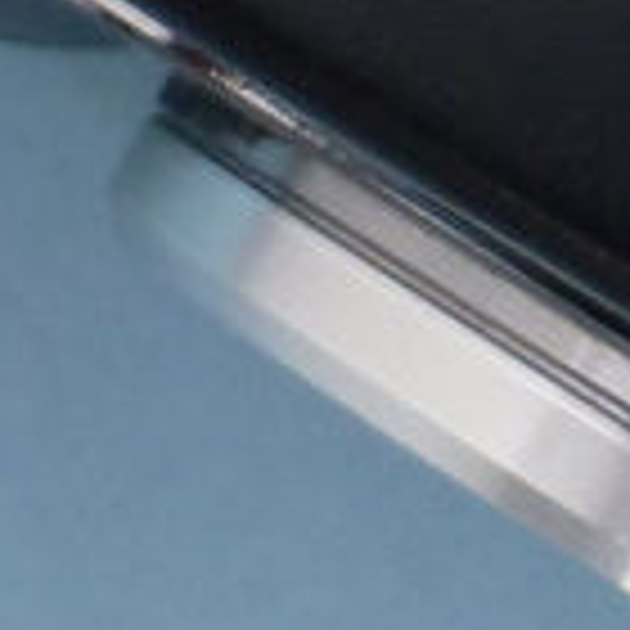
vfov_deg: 9.3
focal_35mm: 182
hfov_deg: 9.4
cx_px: 850
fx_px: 3747
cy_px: -346
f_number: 3.3
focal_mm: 4.3
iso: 250
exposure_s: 1/60
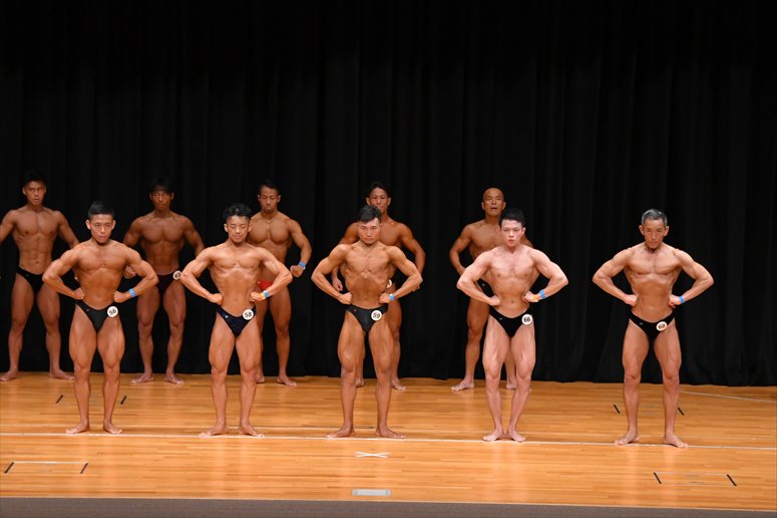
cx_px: 388
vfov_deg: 9.3
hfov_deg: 14.0
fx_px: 3171
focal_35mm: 147
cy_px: 259
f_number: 5.6
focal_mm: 98
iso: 3200
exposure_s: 1/400
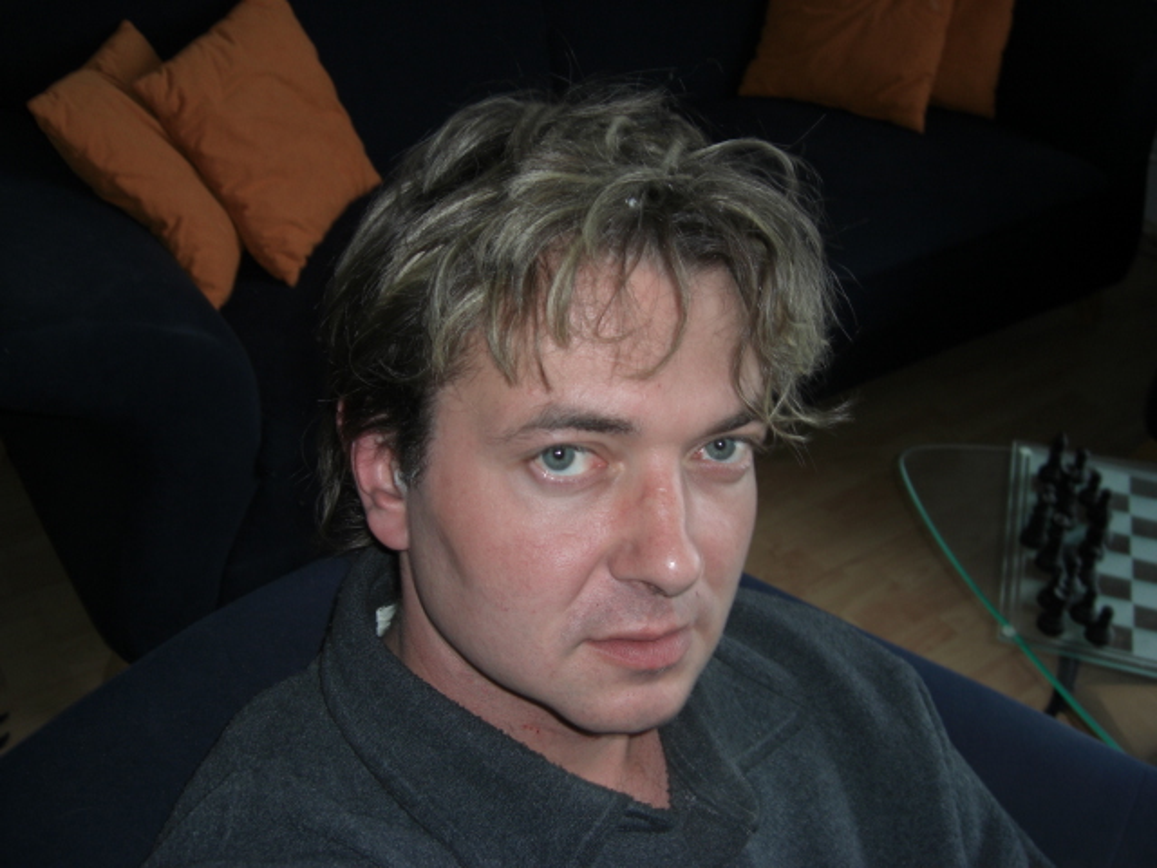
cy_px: 434
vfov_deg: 37.7
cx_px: 578
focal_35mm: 38
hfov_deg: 49.0
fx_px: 1270
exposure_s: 1/30
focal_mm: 7.9
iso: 100
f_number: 2.8
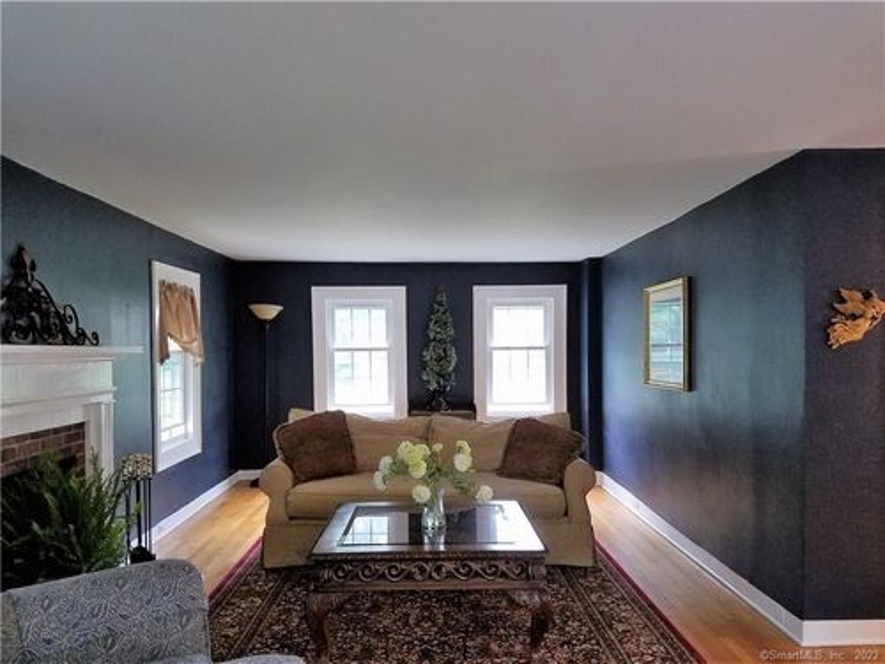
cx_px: 442
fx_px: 665
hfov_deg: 67.3
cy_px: 332
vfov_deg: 53.1
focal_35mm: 26
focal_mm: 4.2
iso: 160
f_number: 1.7
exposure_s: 1/24
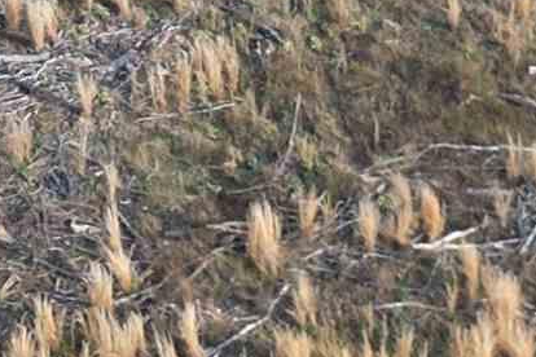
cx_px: -491
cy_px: -1067
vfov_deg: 6.2
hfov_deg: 10.3
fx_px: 2754
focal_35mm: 185
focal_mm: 6.72
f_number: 1.7
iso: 140
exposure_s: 1/640
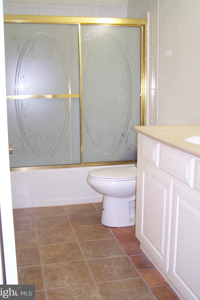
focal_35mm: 40
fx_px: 333
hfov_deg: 33.4
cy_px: 149
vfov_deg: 48.5
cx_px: 99
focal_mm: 6.3
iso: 140
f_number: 2.8
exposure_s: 1/60
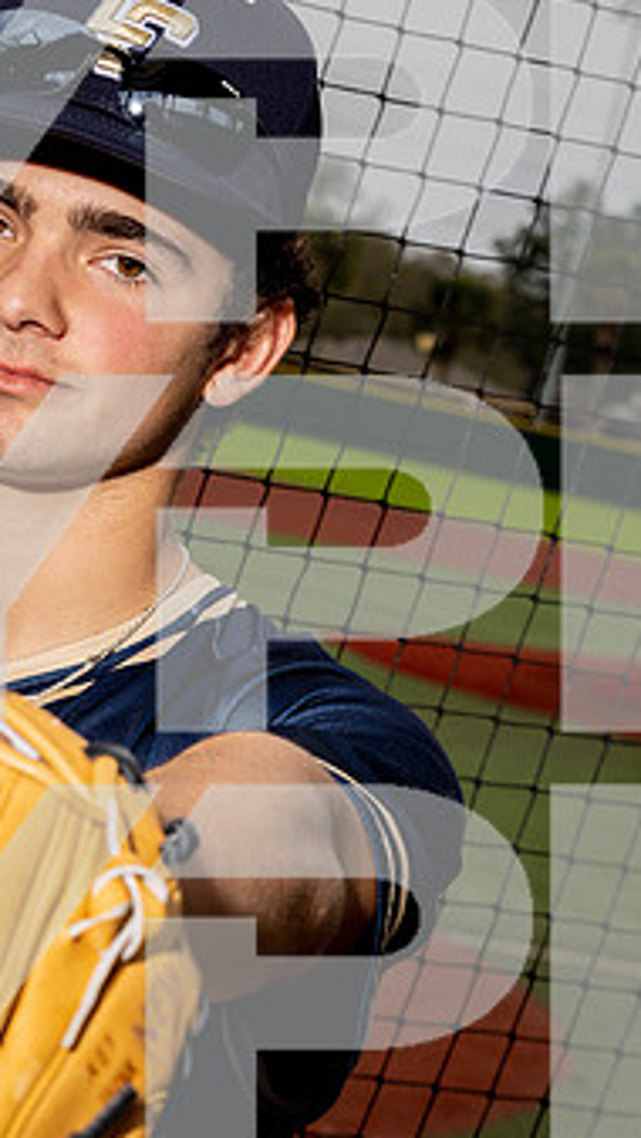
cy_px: 555
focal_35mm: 110
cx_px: 91
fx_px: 3318
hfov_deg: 11.0
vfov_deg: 19.4
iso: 320
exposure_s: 1/250
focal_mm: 61
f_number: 8
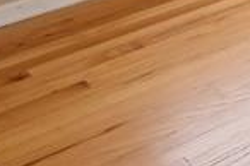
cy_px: -341
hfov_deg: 11.8
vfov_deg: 9.6
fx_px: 753
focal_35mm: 108
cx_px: 717
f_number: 9
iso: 180
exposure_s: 1/60
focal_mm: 15.5
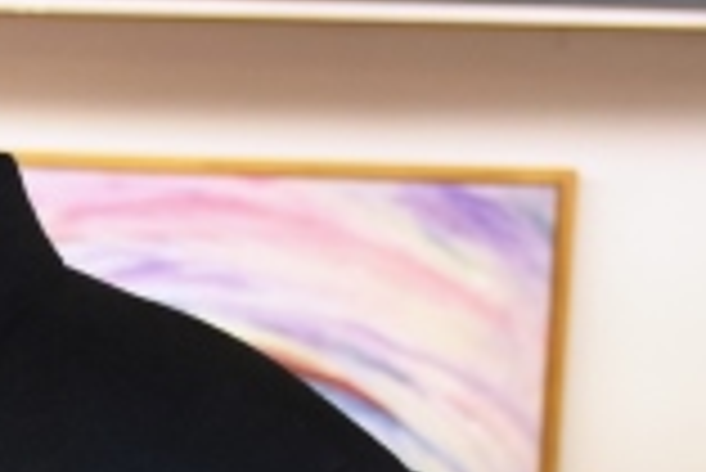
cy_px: 847
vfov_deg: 4.6
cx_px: -1264
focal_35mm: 293
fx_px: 5751
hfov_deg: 6.5
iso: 500
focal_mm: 30
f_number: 4
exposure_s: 1/60
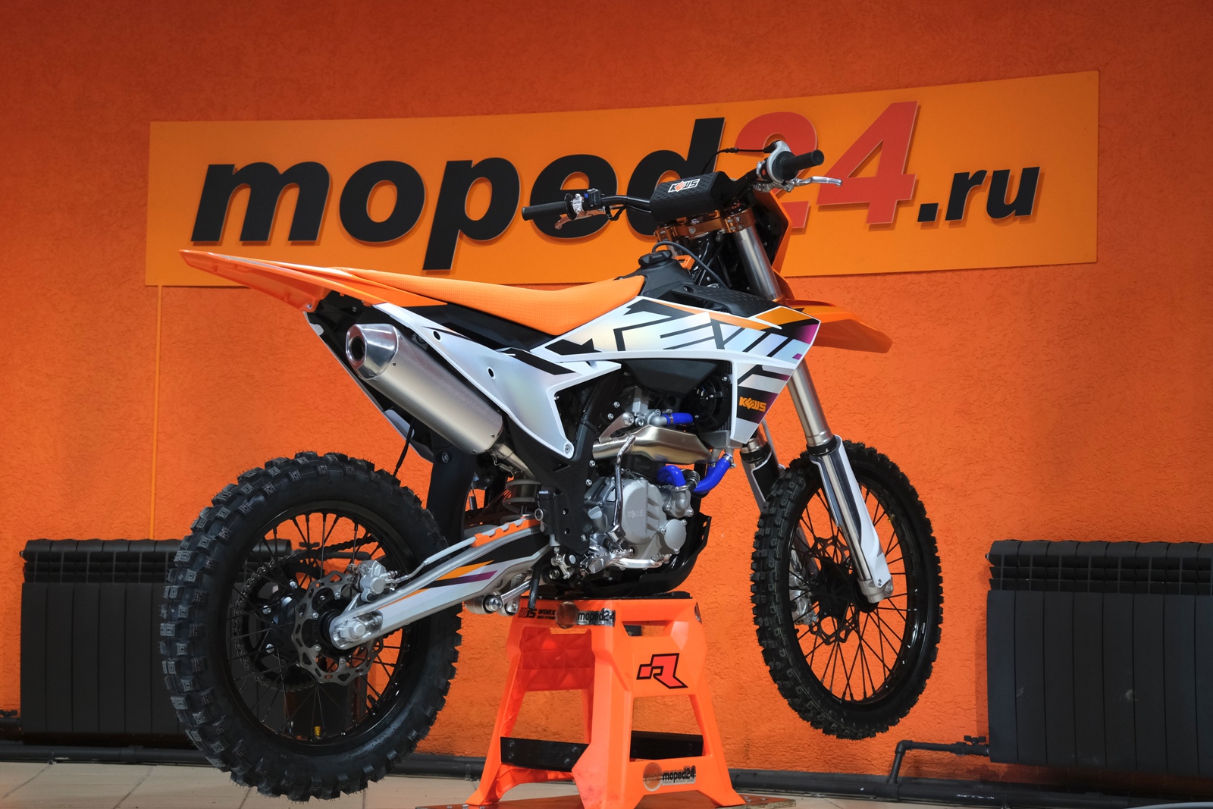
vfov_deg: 20.3
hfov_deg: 30.1
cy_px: 404
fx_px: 2258
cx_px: 606
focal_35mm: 67
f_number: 4
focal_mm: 44.7
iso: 1600
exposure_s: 1/125
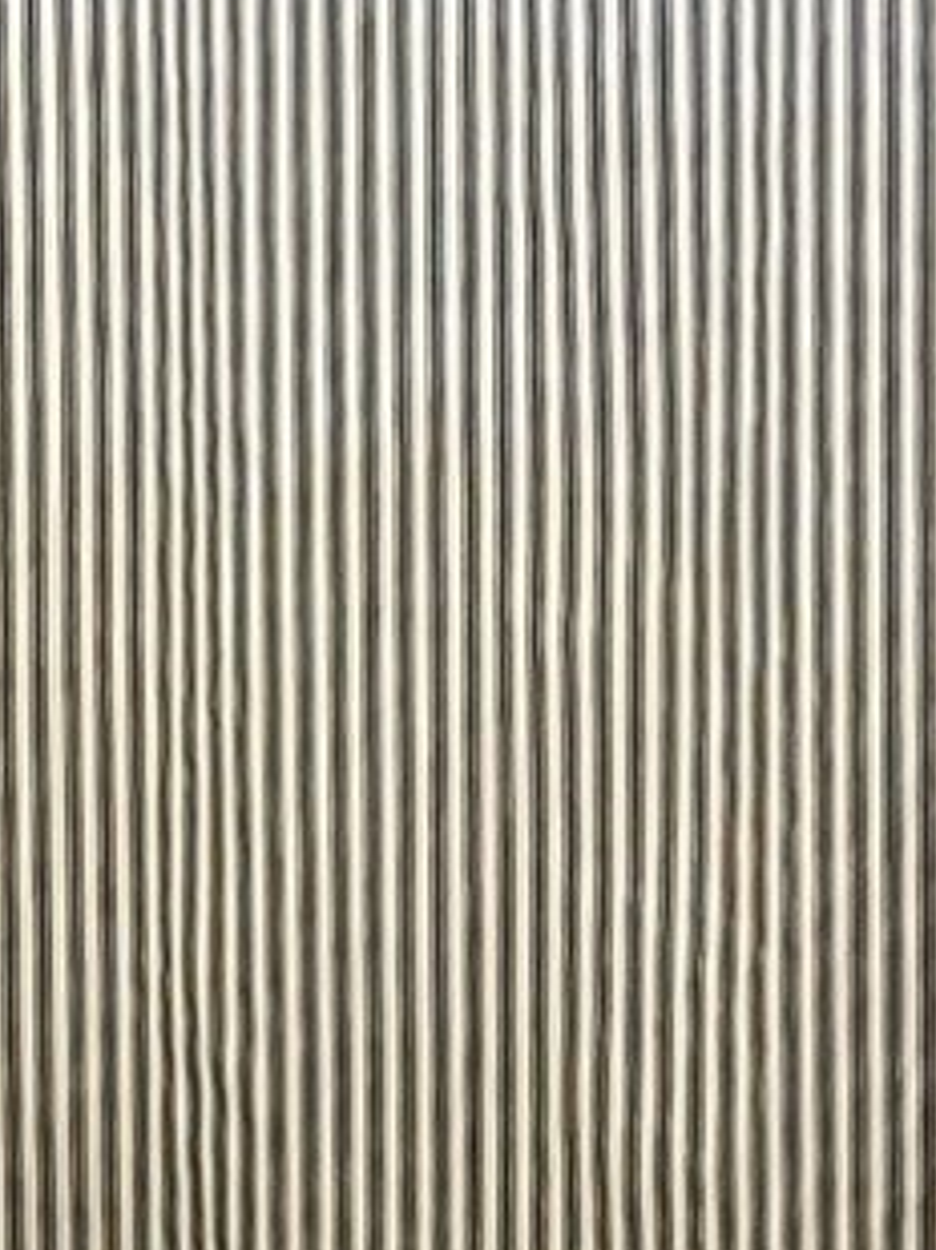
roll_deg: +1.2
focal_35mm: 172
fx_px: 6210
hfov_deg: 8.6
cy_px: -685
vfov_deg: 11.0
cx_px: 12
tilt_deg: -10.2
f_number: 1.5
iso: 125
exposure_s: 1/120
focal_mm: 5.7
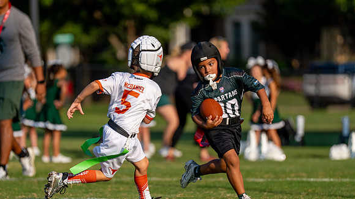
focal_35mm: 337
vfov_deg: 3.6
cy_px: 117
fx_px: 3171
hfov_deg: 6.4
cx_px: 143
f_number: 2.8
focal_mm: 200
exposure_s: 1/5000
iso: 160
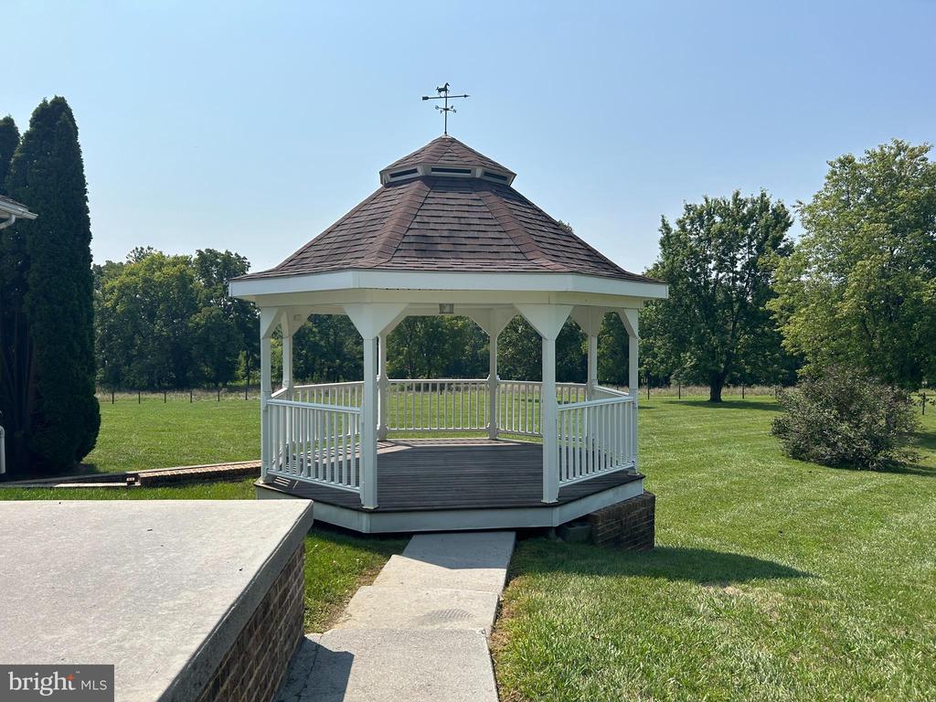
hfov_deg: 67.3
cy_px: 351
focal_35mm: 26
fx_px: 703
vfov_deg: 53.1
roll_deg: +0.0
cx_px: 468
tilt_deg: +1.2
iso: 50
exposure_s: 1/6211
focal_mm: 5.7
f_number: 1.5
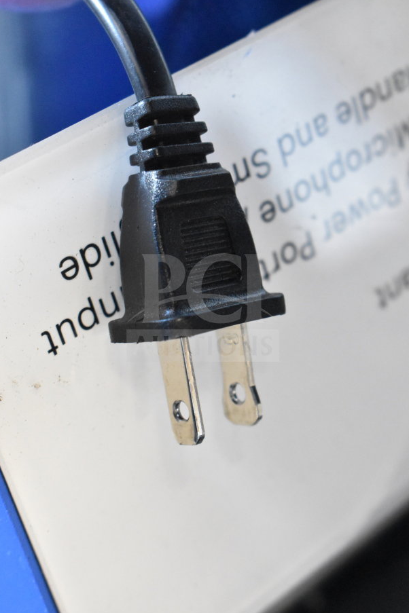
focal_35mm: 79
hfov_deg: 17.3
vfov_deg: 25.7
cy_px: 308
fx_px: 1346
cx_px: 202
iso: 7200
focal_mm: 52
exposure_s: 1/80
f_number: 5.6
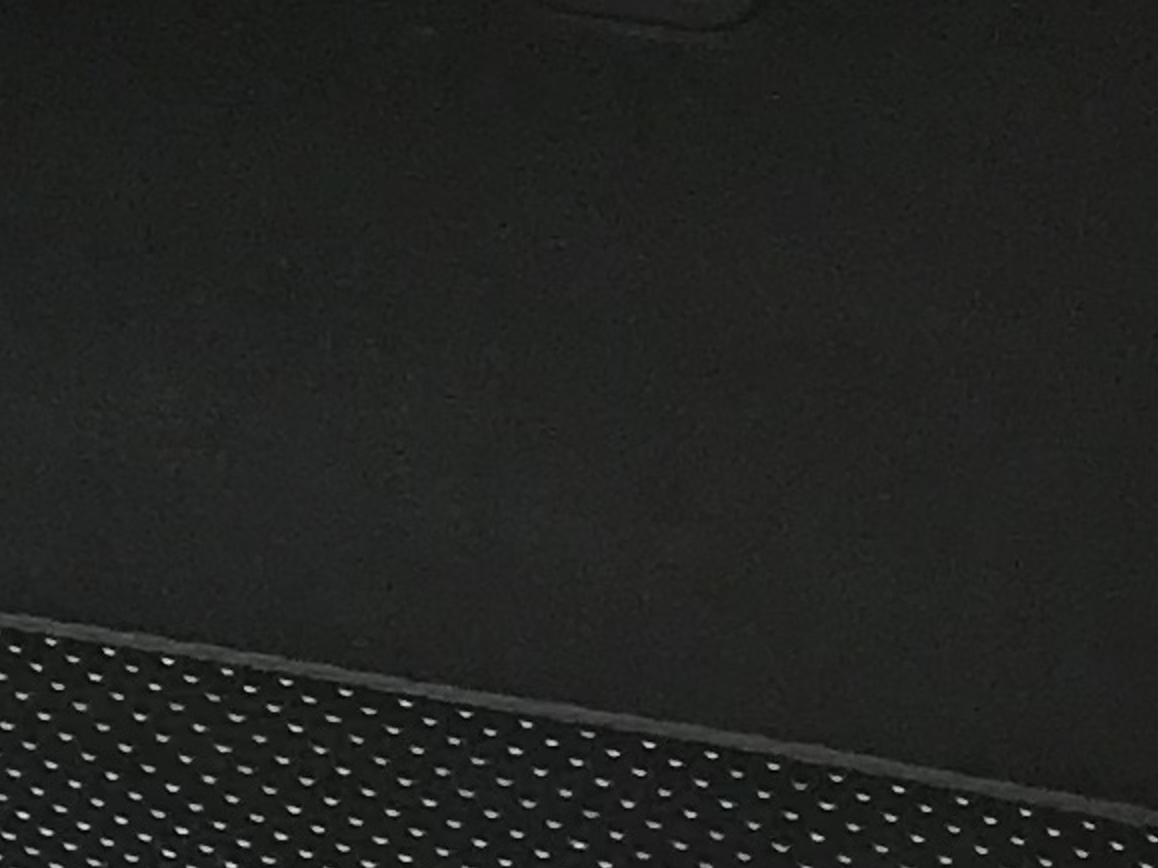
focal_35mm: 195
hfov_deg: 9.2
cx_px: -1508
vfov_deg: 7.6
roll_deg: -1.8
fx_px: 6522
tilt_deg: -21.1
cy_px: 956
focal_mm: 3.99
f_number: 1.8
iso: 32
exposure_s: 1/50
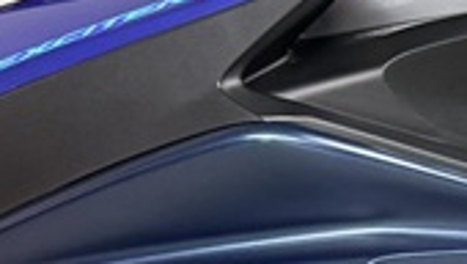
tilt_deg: -4.6
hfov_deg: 8.9
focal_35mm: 213
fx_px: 2640
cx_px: 1228
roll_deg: +0.3
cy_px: 487
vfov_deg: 5.6
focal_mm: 5.96
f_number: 1.6
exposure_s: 1/61
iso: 125
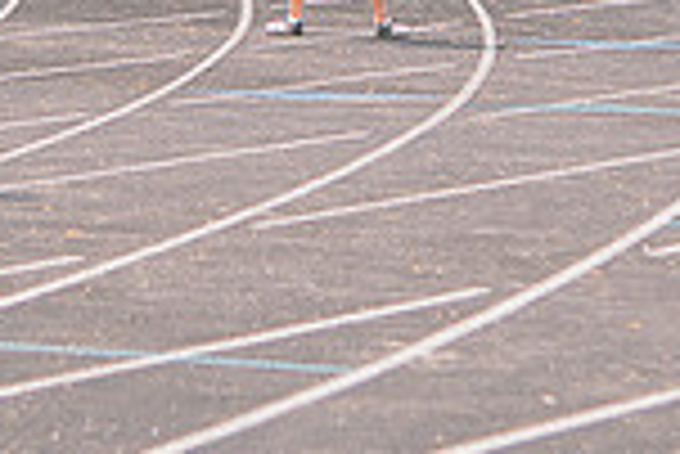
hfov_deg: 8.1
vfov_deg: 5.4
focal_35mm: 253
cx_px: 266
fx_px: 4783
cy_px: -297
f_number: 4
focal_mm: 66
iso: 200
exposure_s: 1/200
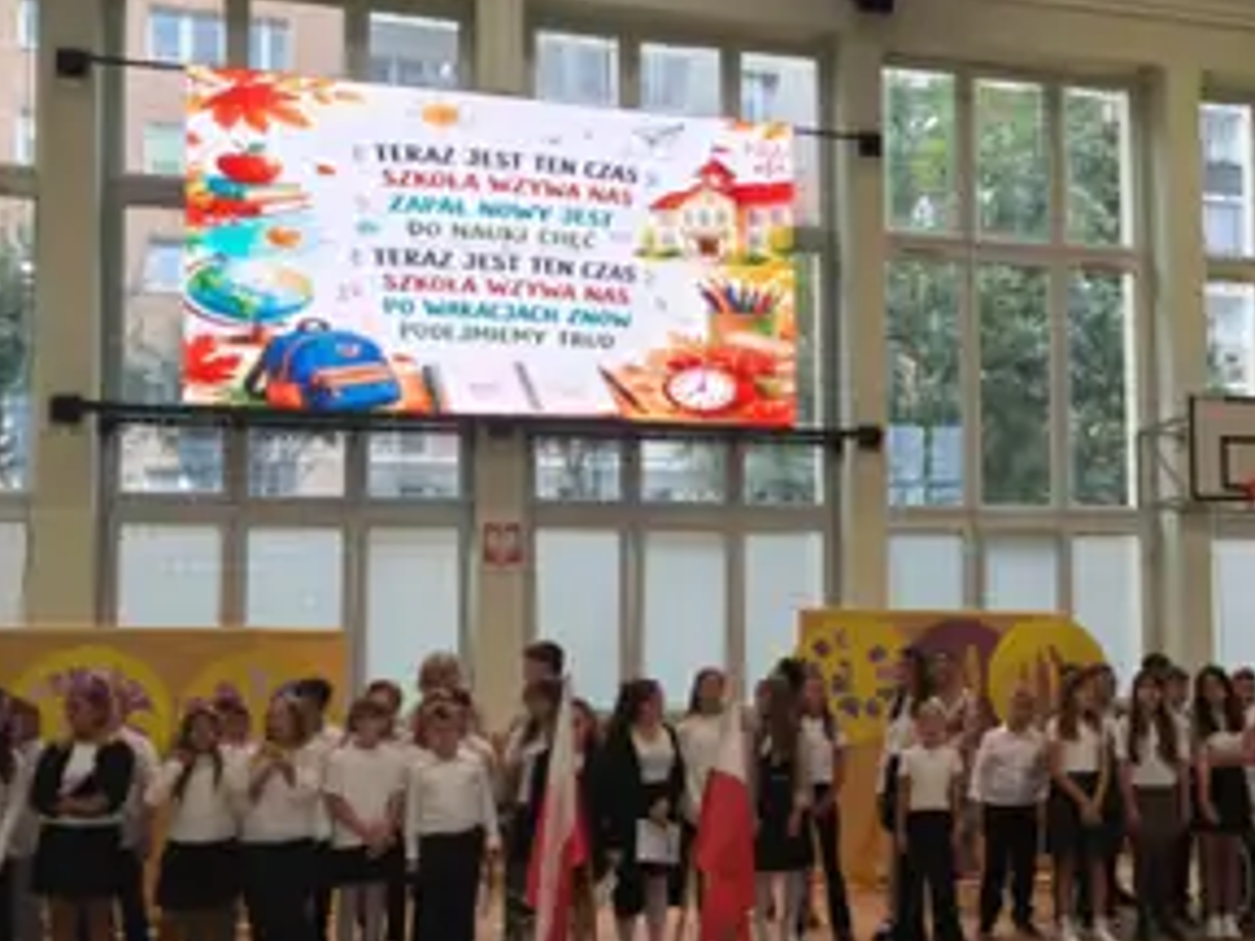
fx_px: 1668
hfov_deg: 40.3
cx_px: 911
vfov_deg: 31.4
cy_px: 558
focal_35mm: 46
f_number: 1.7
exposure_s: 1/100
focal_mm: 5.35
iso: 64
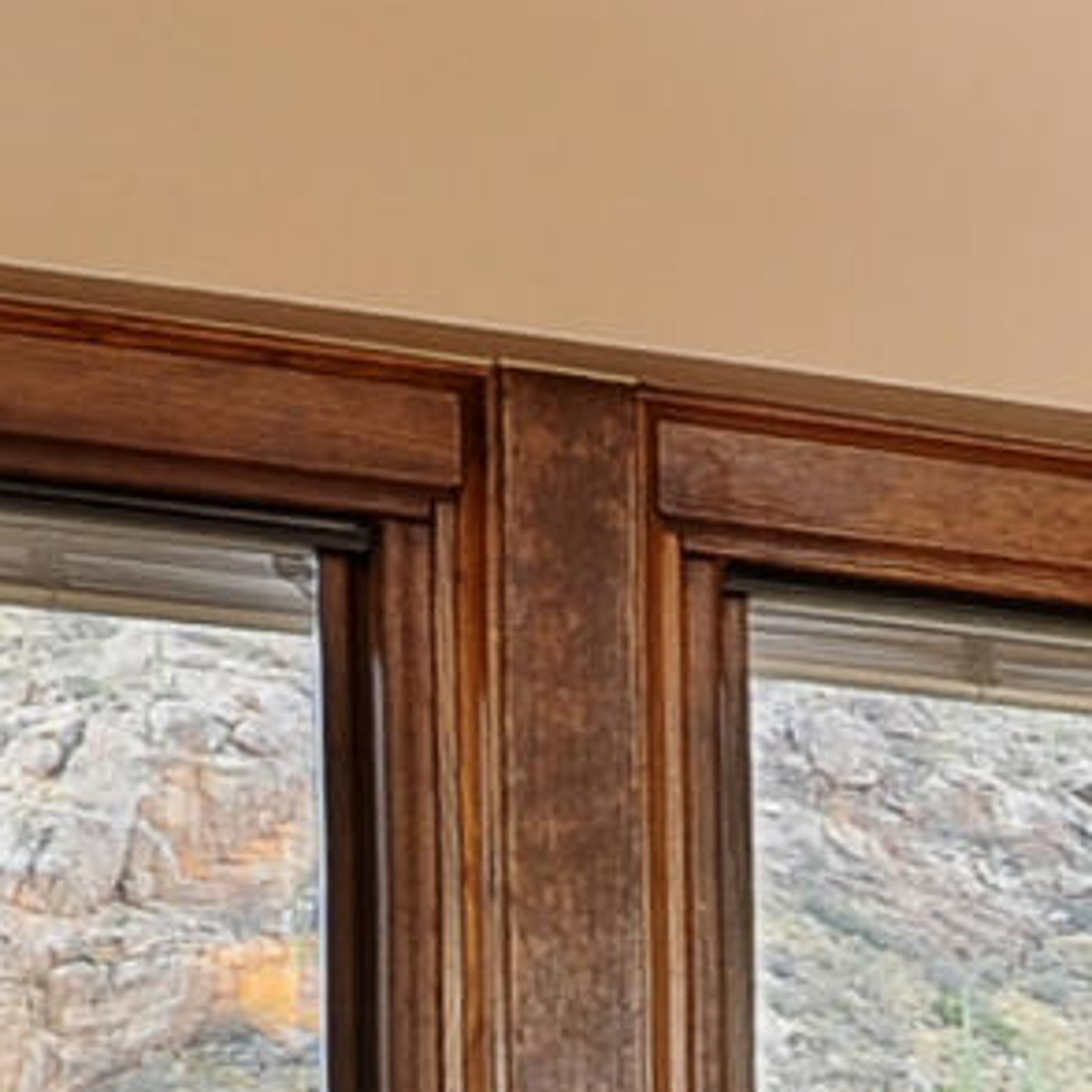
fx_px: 5568
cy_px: 2567
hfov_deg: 8.4
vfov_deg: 9.9
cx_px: 3781
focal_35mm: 156
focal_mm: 18
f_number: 9
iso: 400
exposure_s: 1/20
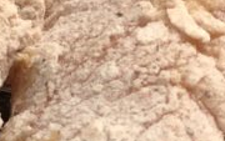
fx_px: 2106
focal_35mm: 343
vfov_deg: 3.8
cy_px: 57
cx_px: -329
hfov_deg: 5.9
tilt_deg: -43.6
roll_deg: +0.9
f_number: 2.8
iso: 200
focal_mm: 6.6
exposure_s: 1/59
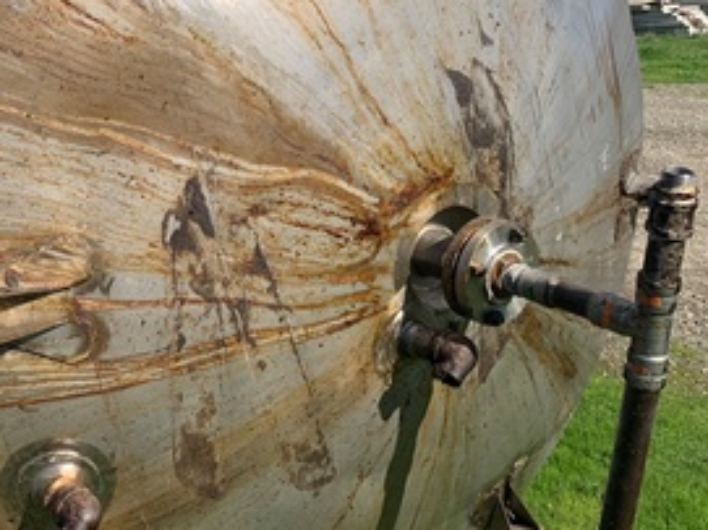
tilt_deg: -10.9
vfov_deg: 31.2
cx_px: 123
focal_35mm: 46
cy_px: 175
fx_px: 940
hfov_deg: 39.3
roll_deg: -0.1
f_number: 1.8
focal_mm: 4.25
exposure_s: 1/2755
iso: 25
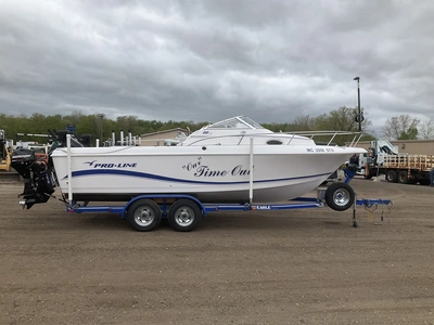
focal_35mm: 29
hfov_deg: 61.7
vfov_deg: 48.2
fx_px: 364
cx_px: 217
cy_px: 162
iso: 25
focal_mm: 3
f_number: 1.8
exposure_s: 1/1279
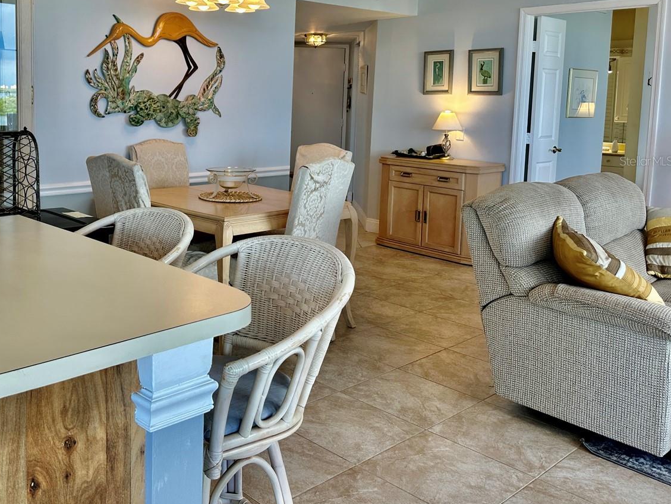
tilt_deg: -5.3
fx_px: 659
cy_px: 161
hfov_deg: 52.4
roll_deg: -0.4
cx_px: 200
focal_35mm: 34
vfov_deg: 41.2
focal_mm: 6.86
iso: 64
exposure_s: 1/120
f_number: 1.78
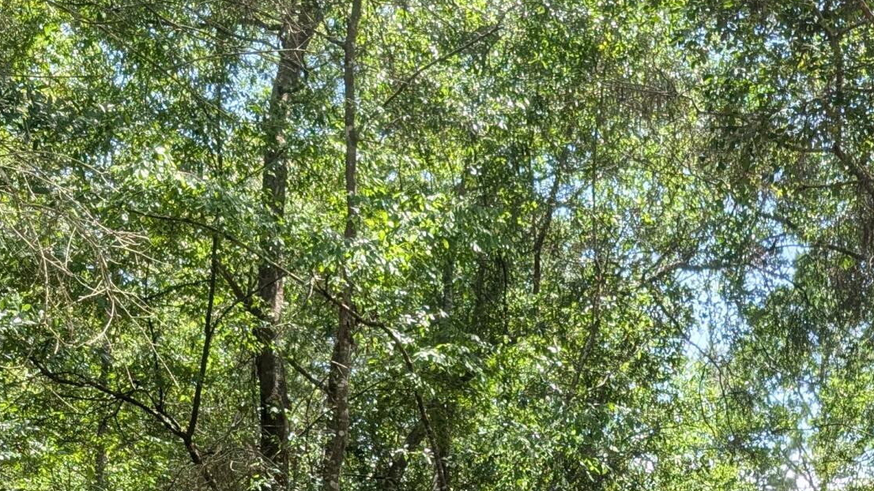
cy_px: 692
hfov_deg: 29.4
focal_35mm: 71
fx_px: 1645
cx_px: 626
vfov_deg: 15.9
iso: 22
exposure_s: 1/1484
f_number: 1.68
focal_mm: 6.9
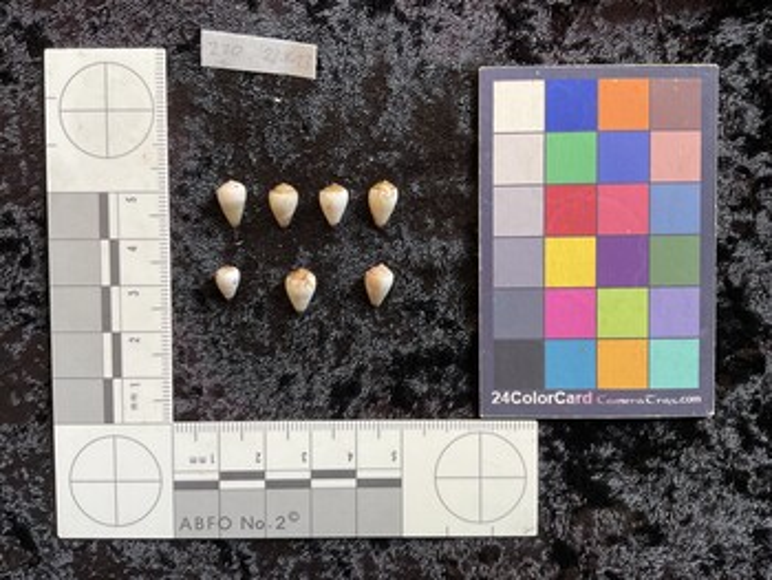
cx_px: 386
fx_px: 647
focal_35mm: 29
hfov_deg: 61.6
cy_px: 290
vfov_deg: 48.3
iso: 50
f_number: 1.8
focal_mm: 3
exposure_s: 1/50
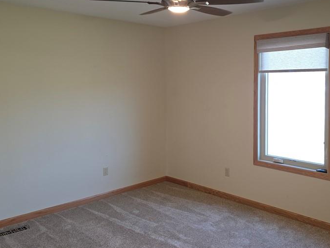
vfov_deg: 40.5
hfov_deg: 52.1
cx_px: 203
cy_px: 97
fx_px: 334
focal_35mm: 35
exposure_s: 1/120
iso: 125
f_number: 1.7
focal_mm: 6.3
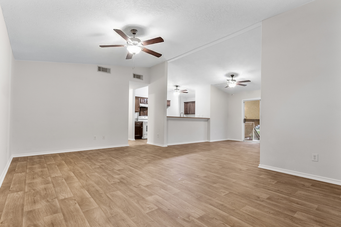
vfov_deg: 70.4
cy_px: 114
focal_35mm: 17
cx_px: 170
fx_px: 161
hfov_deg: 93.3
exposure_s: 1.3
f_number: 9
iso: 250
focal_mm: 11.6
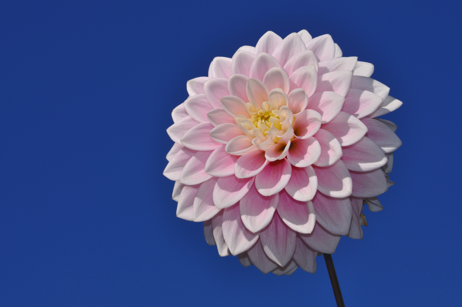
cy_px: 145
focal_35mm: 170
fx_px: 2173
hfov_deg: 12.1
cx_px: 227
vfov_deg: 8.1
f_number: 16
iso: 250
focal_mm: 105
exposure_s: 1/200
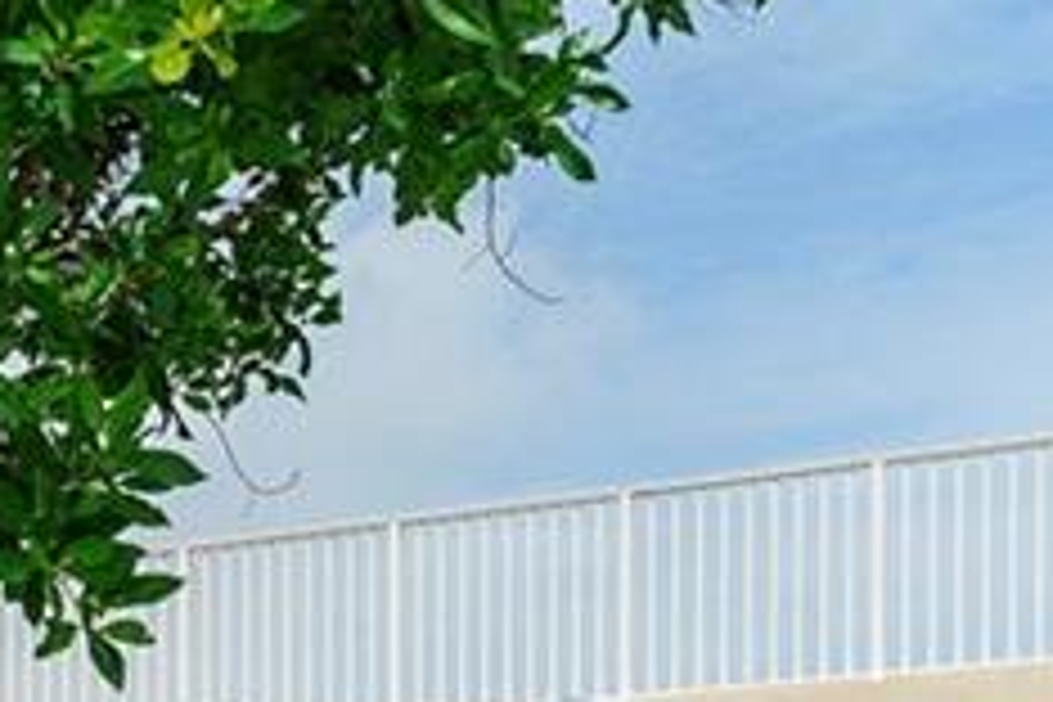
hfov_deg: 22.1
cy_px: 1210
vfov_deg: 14.4
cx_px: -194
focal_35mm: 85
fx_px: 2491
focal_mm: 13
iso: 100
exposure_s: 1/125
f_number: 11
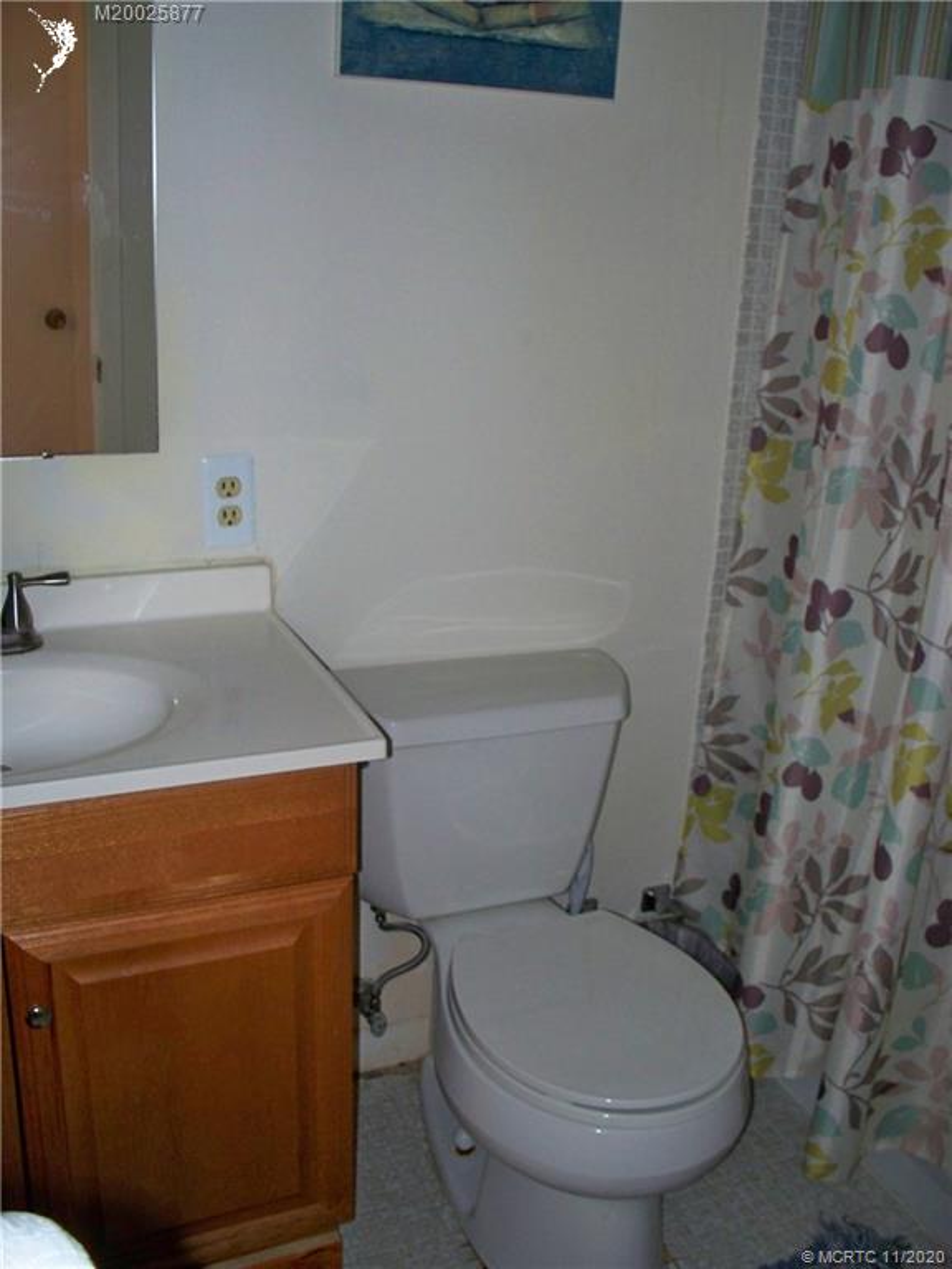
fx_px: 1283
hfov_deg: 40.7
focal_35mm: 35
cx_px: 476
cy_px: 634
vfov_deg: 52.6
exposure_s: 1/30
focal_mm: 7.54
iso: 200
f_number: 2.8
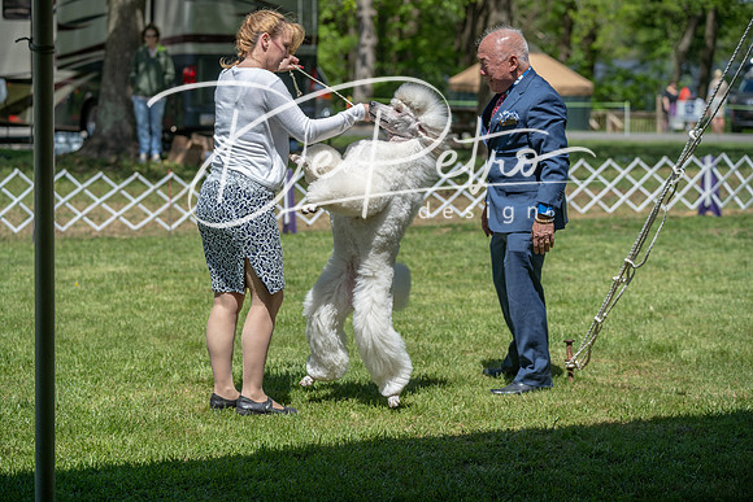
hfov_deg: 19.5
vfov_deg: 13.0
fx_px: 2197
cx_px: 376
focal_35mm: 105
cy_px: 251
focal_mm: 105
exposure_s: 1/640
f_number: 5
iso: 100
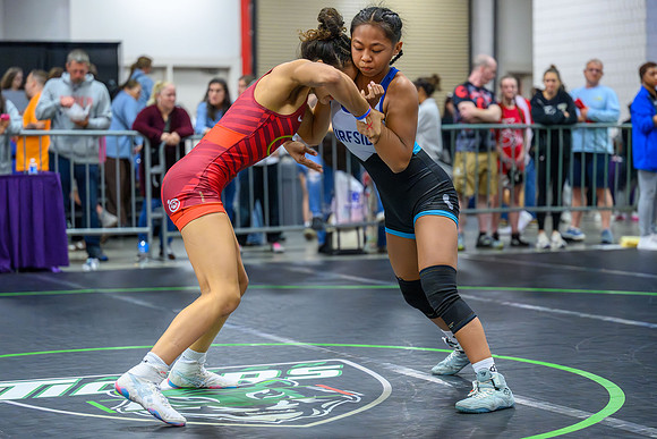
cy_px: 239
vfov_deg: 15.6
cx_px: 332
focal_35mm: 87
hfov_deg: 23.3
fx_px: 1595
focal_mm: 80
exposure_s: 1/640
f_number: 2.8
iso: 14400
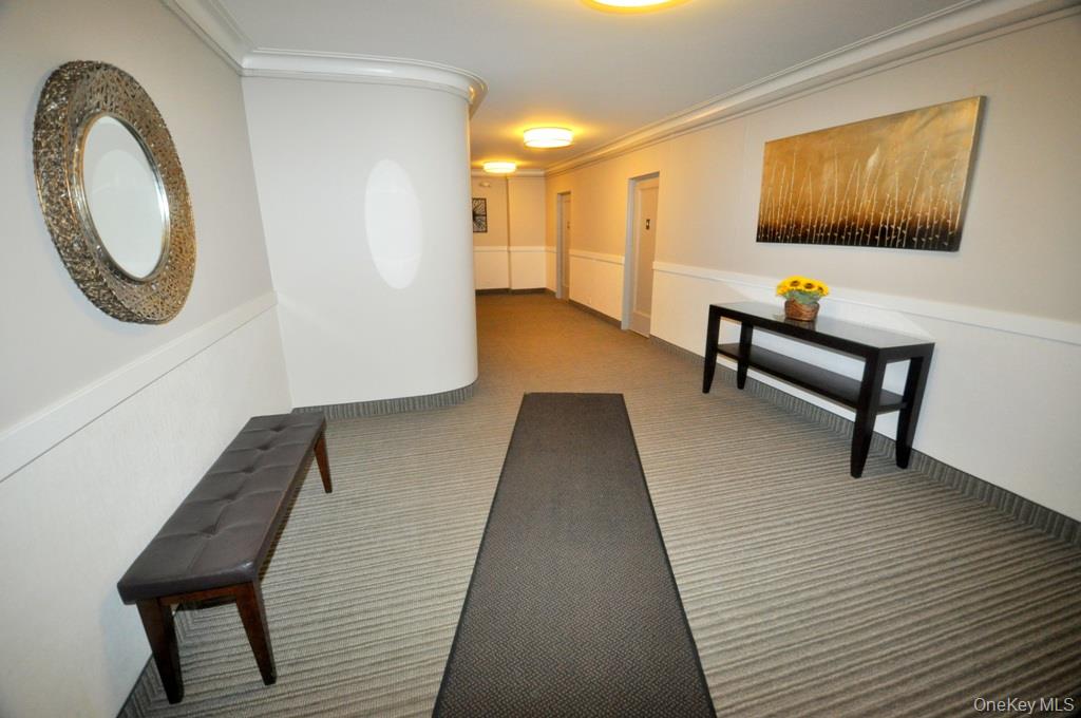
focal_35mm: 15
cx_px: 540
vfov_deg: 77.2
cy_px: 359
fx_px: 450
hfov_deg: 100.5
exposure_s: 1/60
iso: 800
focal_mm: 10
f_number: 4
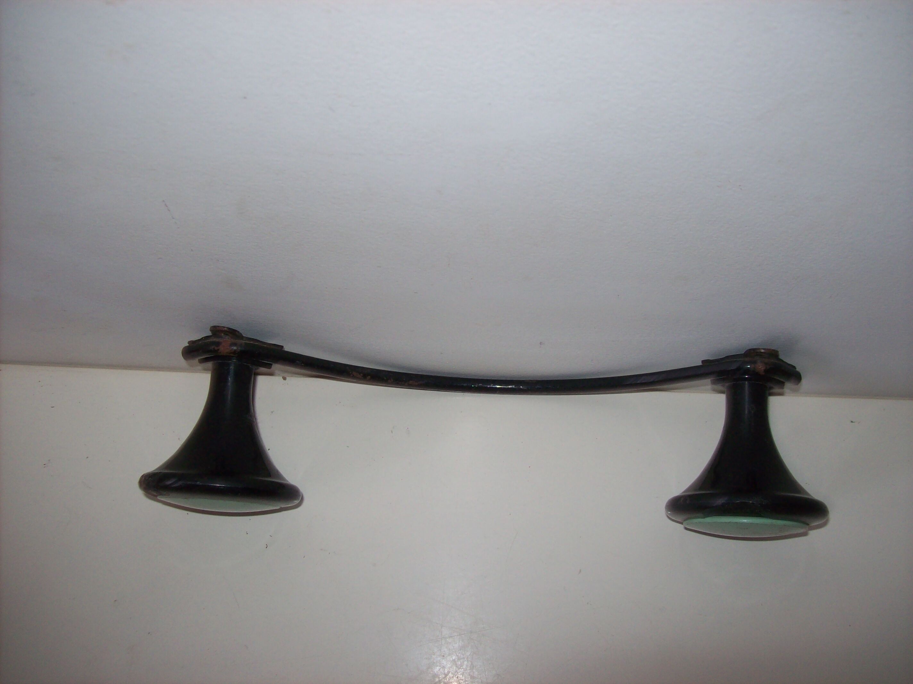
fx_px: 949
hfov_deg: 51.4
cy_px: 342
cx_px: 456
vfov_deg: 39.6
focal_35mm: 36
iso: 80
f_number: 2.7
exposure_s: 1/64
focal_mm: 6
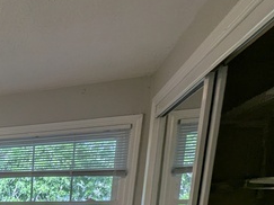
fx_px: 348
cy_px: 269
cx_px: -99
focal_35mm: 44
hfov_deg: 31.1
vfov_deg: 27.3
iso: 71
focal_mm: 2.35
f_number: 2.2
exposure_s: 1/120
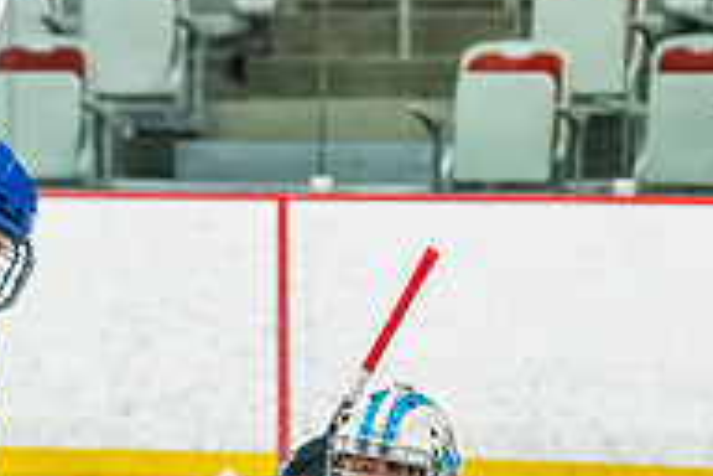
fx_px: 8377
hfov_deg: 4.8
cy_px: 571
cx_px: -312
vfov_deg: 3.2
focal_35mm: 423
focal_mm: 85
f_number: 3.2
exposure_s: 1/1000
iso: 1600
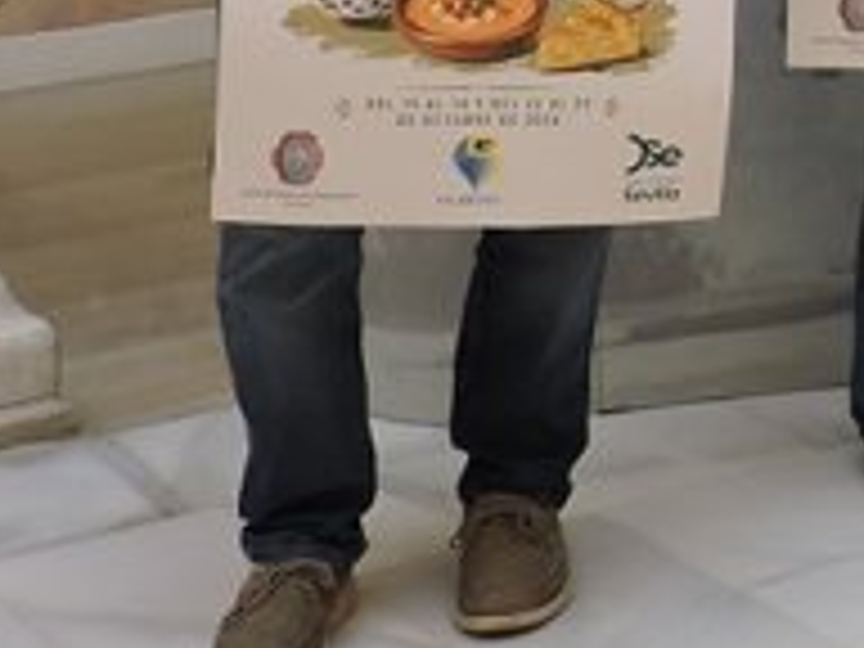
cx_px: 1408
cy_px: -504
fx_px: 3594
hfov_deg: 12.8
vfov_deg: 9.8
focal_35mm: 144
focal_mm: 7.1
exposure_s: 1/50
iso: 220
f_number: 3.3
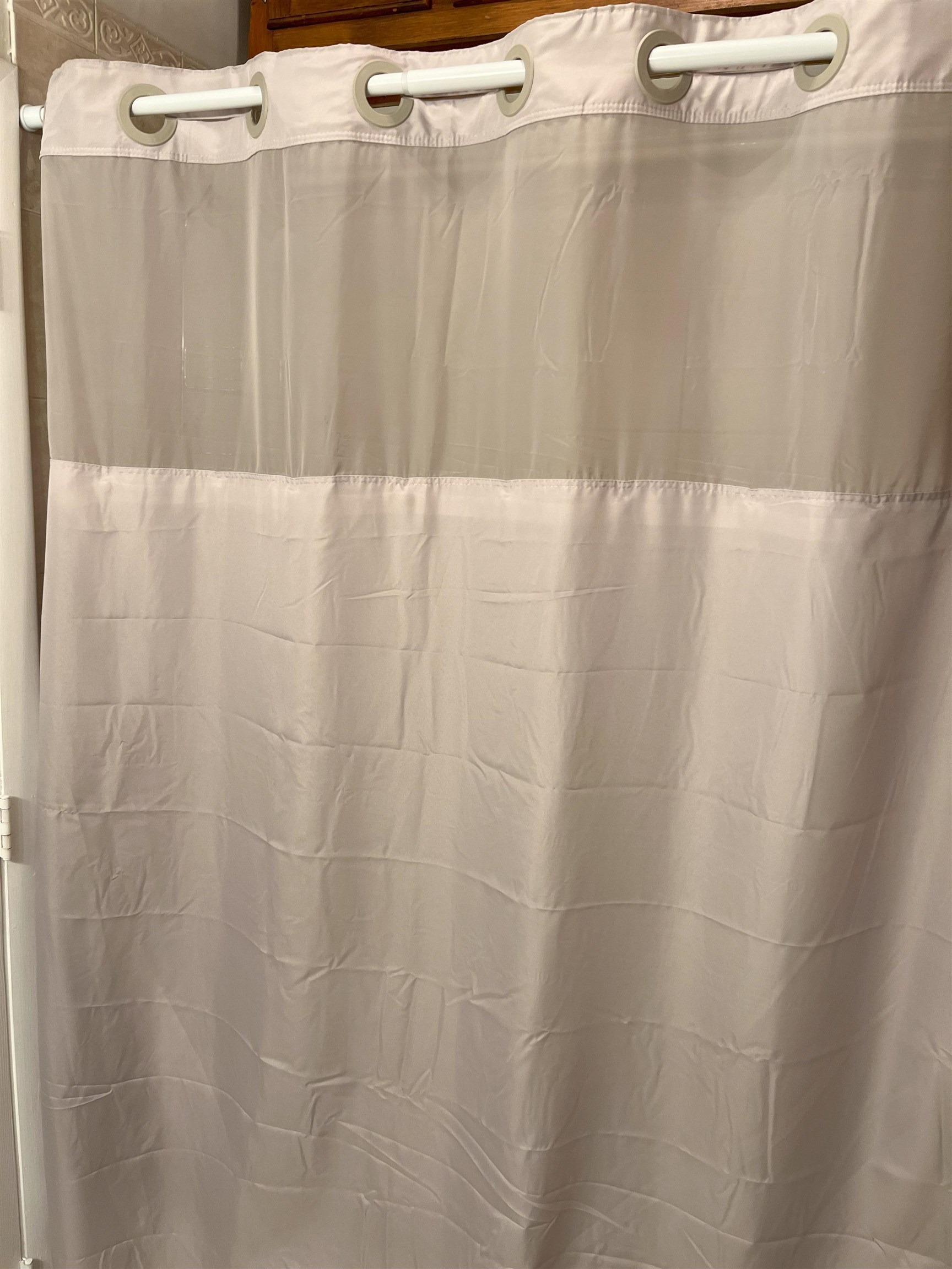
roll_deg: -0.8
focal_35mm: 26
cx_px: 476
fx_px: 953
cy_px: 634
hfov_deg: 53.1
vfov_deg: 67.3
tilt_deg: -9.3
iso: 80
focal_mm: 5.1
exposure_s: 1/60
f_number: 1.6
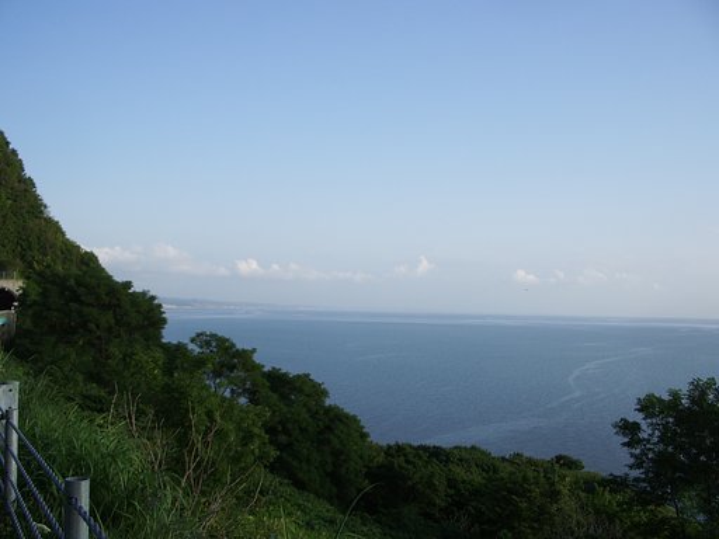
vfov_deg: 40.7
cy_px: 270
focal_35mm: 35
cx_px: 360
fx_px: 727
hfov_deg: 52.6
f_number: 4.3
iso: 50
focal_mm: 5.8
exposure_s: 1/250
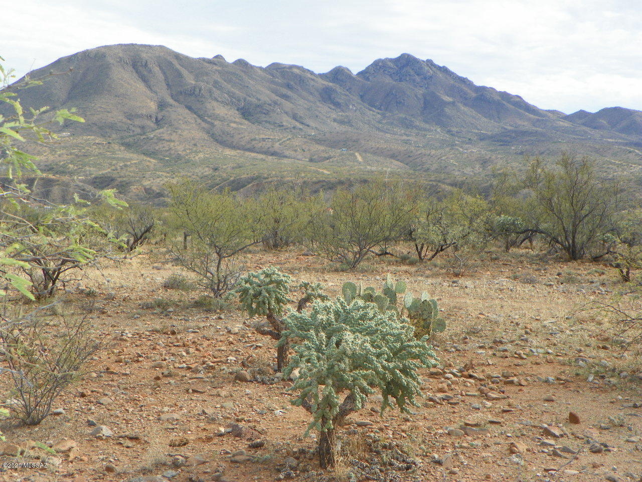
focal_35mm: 58
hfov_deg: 33.2
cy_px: 241
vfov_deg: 25.2
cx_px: 321
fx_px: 1076
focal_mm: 10.3
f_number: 4
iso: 64
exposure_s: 1/400
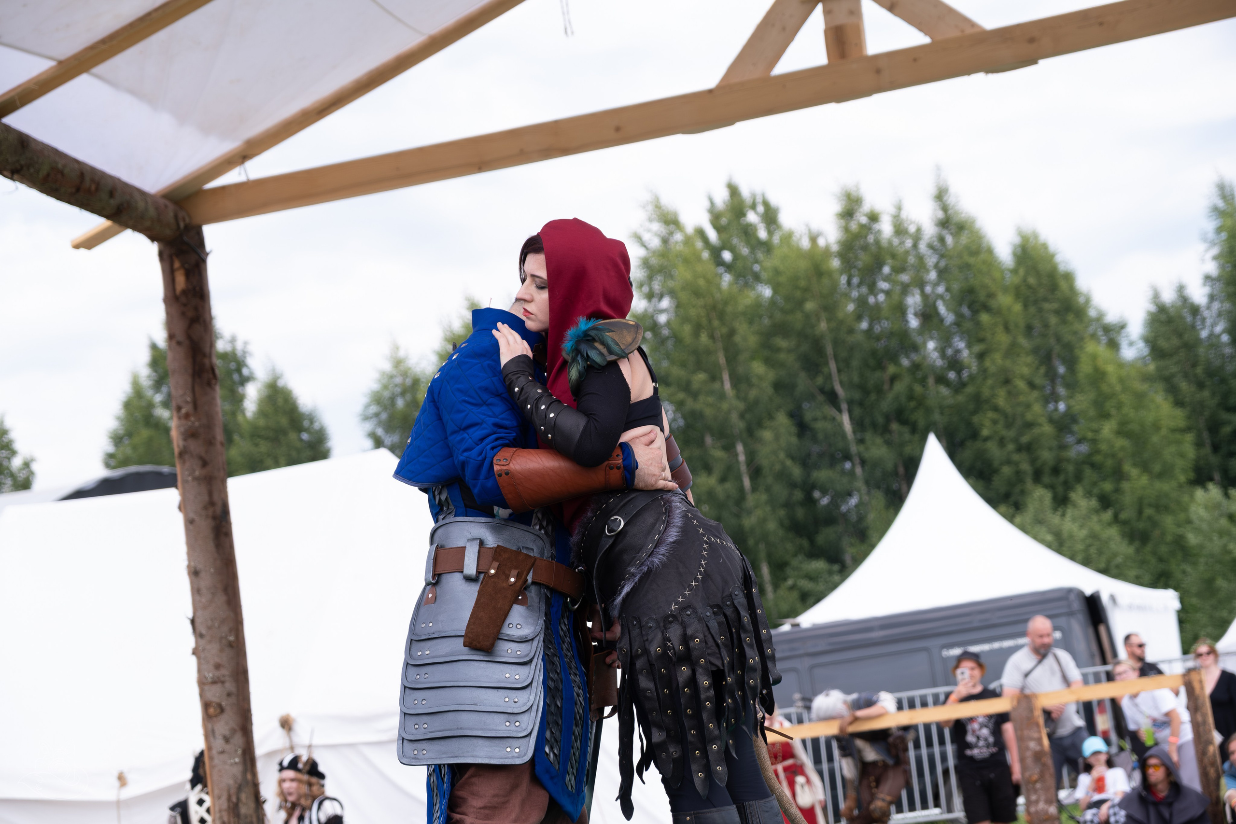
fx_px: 2850
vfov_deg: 16.5
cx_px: 618
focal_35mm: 83
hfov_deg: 24.5
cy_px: 412
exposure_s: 1/800
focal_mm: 55
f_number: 4
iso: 250
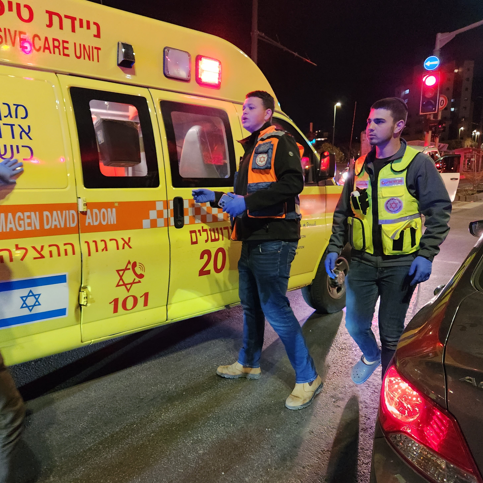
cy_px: 249
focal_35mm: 28
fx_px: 442
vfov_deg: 57.3
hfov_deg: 56.6
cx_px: 180
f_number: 1.8
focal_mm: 5.4
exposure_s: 1/100
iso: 800
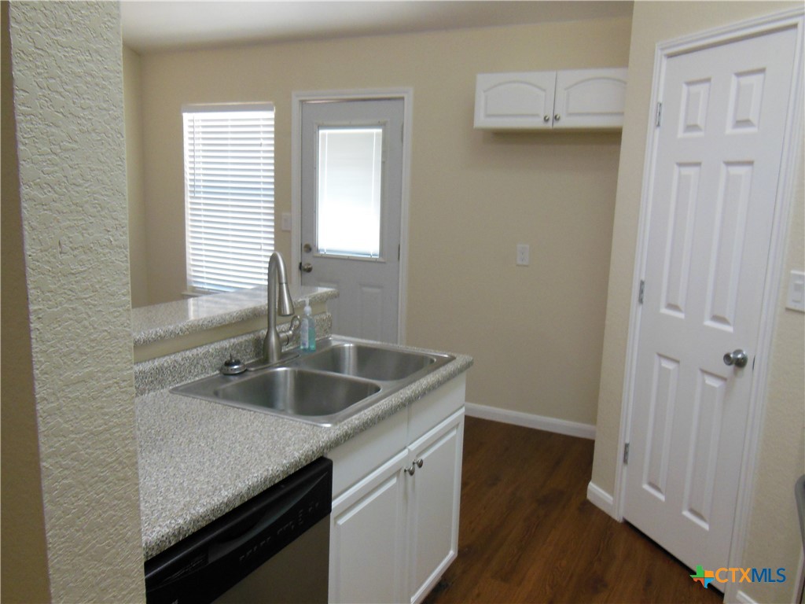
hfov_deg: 61.7
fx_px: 674
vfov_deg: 48.2
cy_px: 302
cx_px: 402
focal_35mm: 29
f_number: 3.7
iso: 400
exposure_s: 1/60
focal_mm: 5.2
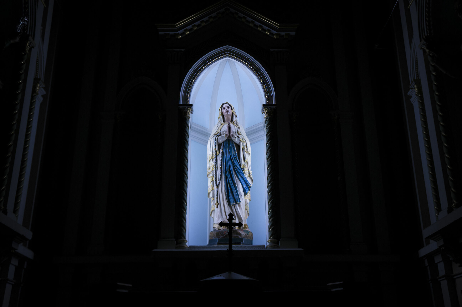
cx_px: 231
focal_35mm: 39
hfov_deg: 49.6
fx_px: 500
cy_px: 154
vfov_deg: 34.2
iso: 200
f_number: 4
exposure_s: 1/100
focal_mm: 26
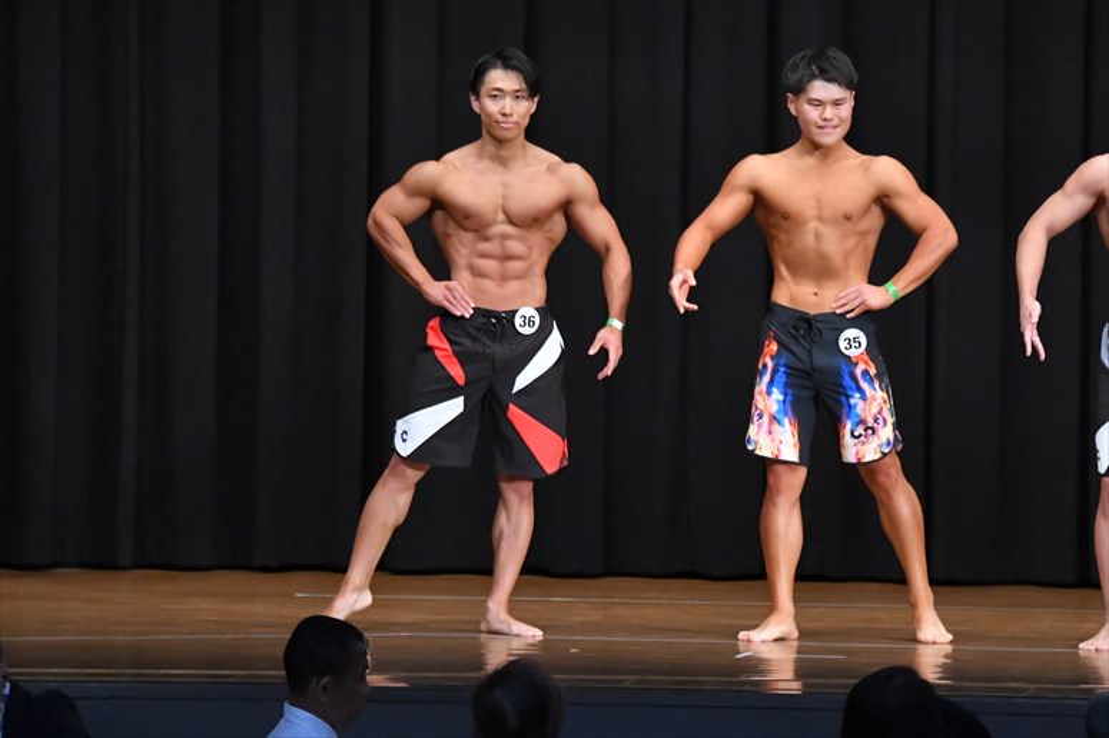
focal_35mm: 225
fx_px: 6928
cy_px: 369
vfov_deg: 6.1
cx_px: 554
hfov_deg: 9.2
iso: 8000
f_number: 5.6
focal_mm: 150
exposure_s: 1/400
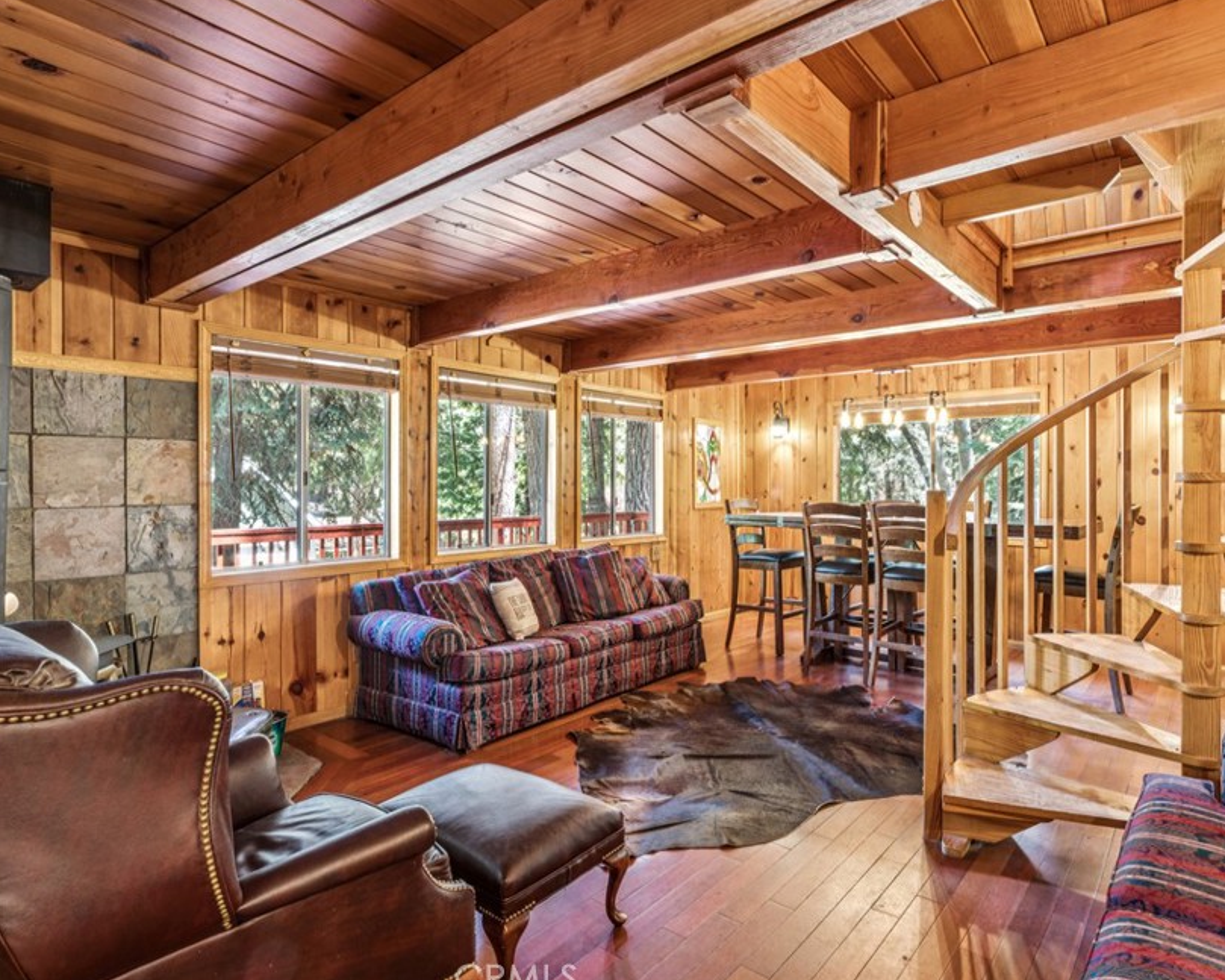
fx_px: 697
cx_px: 701
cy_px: 483
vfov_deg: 70.2
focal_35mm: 19
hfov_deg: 82.1
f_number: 13
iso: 100
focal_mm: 16.2
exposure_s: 2.5
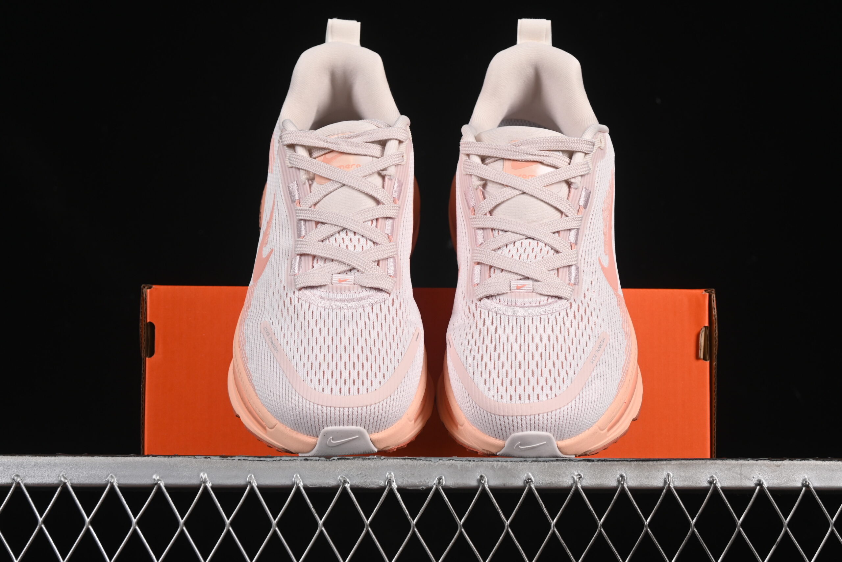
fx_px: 1754
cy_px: 281
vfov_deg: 18.2
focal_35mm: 75
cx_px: 421
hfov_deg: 27.0
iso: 160
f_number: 8
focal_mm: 50
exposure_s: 1/80
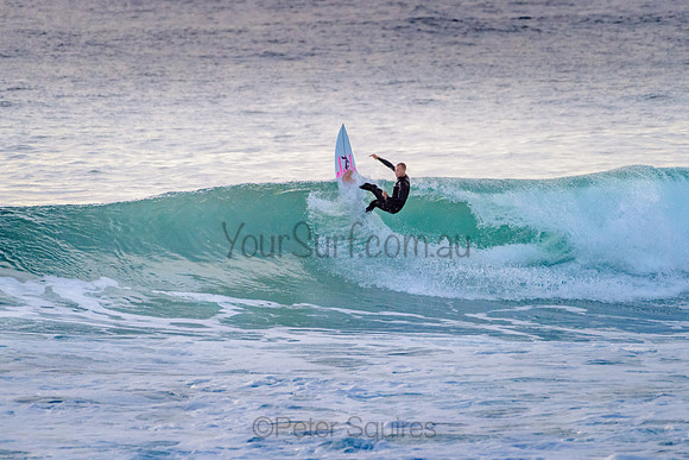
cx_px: 381
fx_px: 11731
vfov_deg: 2.2
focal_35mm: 613
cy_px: 204
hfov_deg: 3.4
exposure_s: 1/2000
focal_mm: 500
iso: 1250
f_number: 5.6
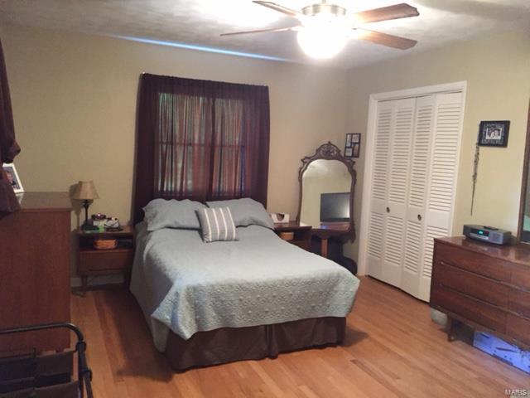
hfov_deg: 61.7
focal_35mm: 29
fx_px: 444
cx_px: 265
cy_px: 199
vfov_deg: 48.2
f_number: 2.2
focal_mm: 4.15
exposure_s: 1/15
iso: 400
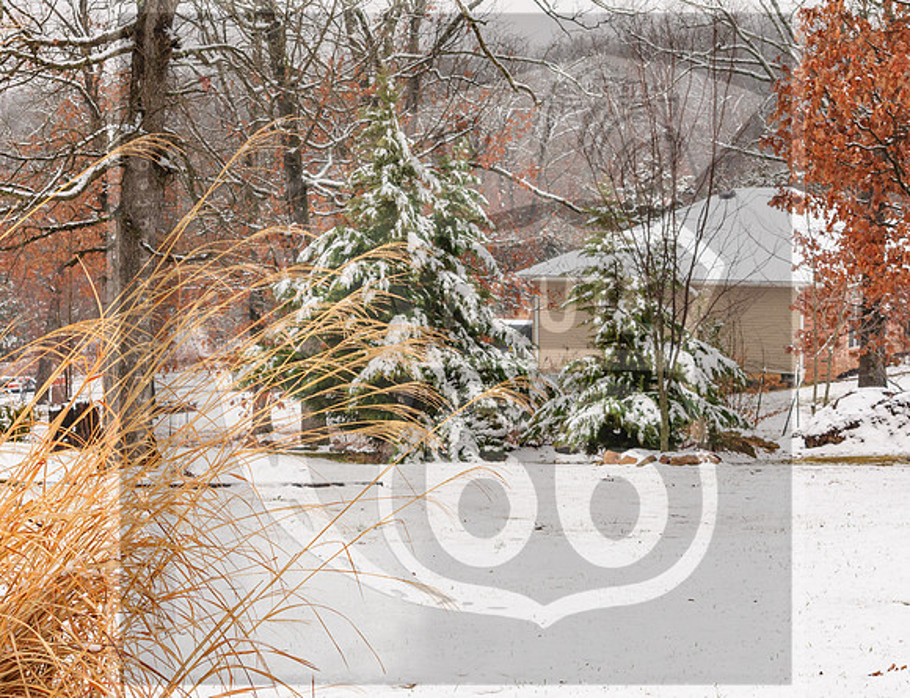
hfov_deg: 21.4
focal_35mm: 91
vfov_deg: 16.5
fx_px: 2404
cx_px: 385
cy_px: 349
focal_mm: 55
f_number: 11
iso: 400
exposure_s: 1/125
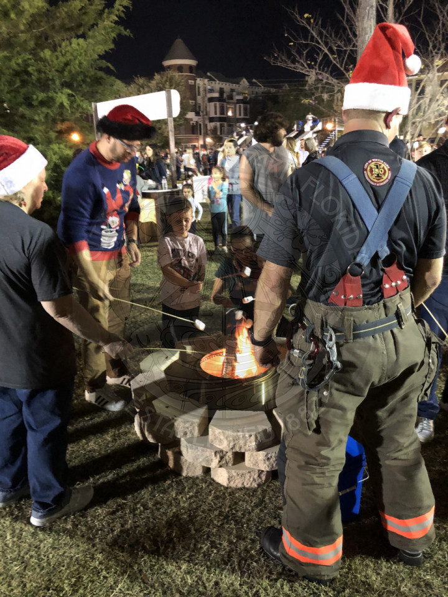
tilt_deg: -14.4
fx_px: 483
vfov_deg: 63.4
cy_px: 298
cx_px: 224
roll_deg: +1.9
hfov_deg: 49.7
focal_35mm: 28
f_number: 1.8
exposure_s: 1/4
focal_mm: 4
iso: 100
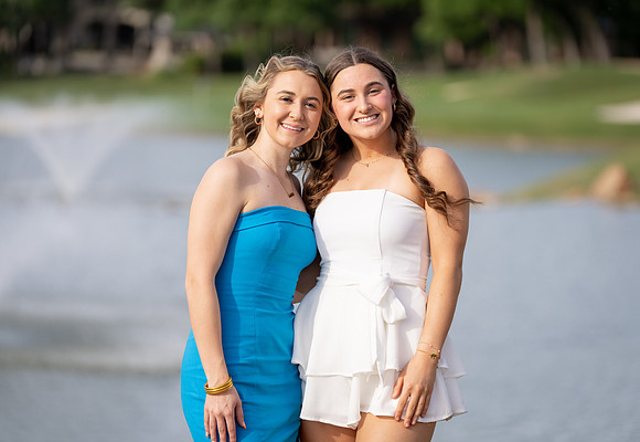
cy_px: 212
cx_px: 344
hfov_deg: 13.5
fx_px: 2695
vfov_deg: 9.4
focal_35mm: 150
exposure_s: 1/1000
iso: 100
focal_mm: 141
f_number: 2.8
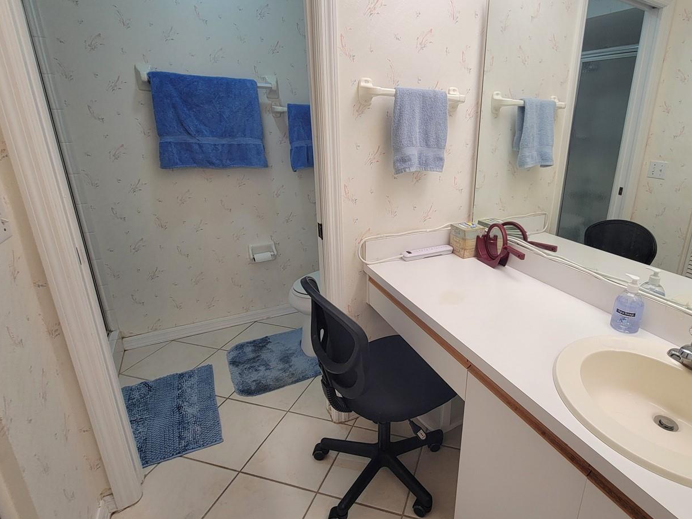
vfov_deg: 74.6
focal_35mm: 17
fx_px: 340
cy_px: 239
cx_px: 421
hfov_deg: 89.7
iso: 100
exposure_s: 1/60.2
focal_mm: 2.2
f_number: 2.2
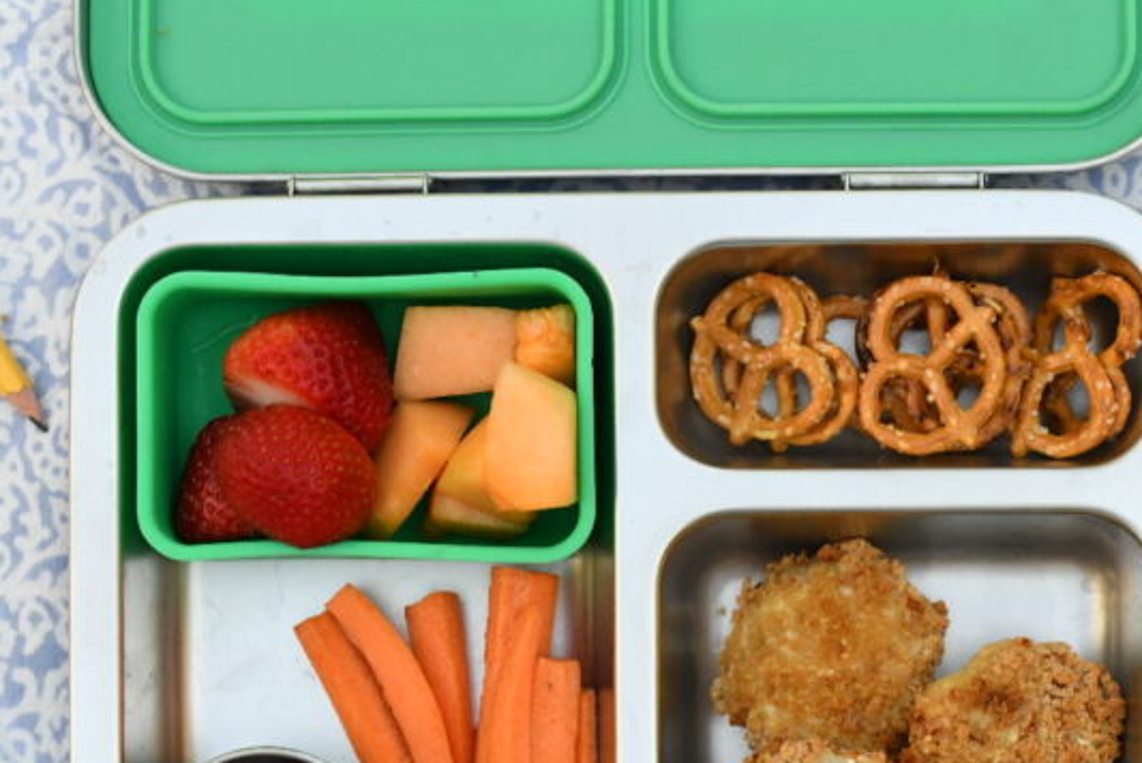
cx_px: 754
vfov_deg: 14.1
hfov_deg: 21.2
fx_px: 3047
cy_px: 730
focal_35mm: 96
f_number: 3.2
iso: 4000
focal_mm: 50
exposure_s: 1/8000
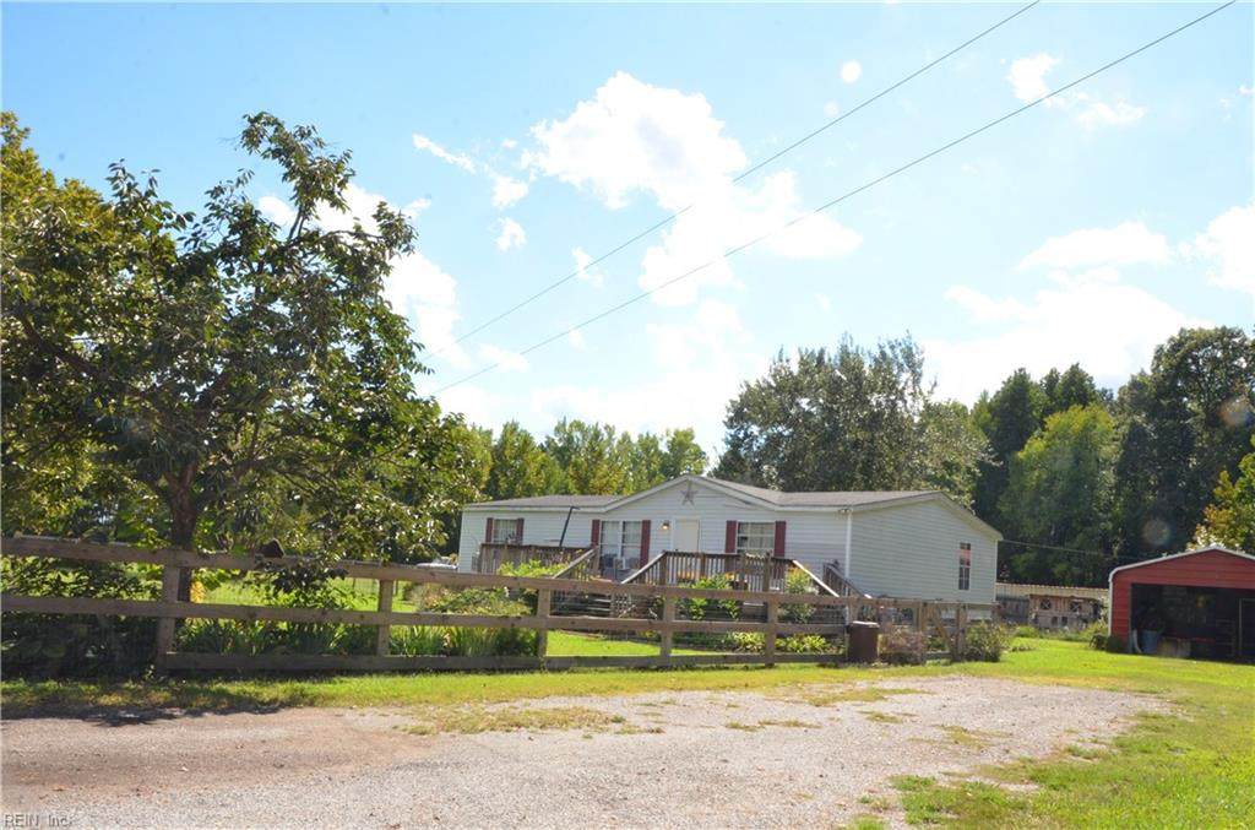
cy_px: 415
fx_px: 939
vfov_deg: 47.7
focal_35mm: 27
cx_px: 628
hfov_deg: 67.5
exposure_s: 1/250
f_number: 22
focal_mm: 18
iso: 1250
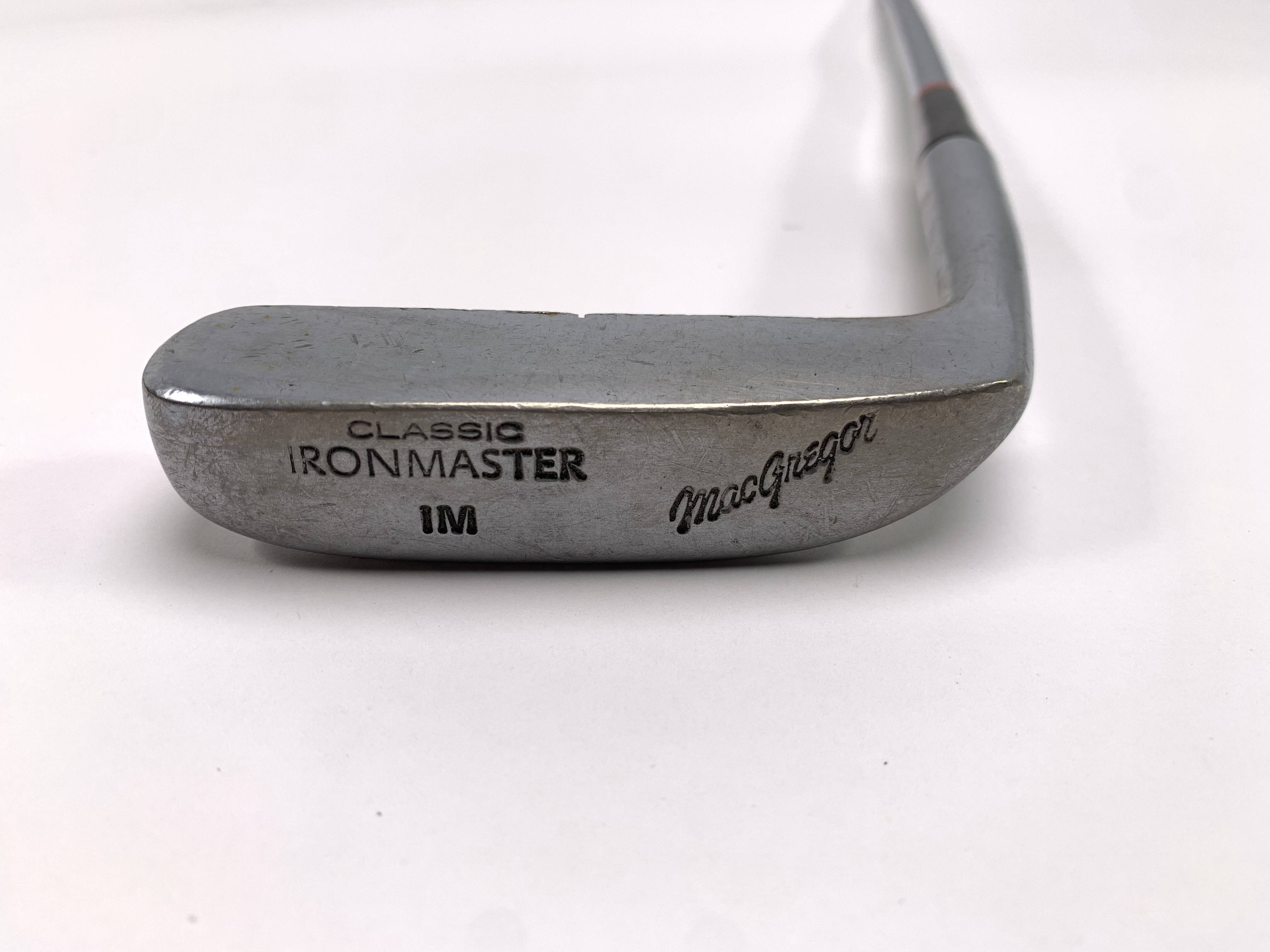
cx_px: 635
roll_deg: -2.4
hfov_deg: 67.3
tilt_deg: -32.8
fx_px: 954
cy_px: 476
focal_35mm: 26
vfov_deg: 53.1
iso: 25
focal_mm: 4.25
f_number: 1.8
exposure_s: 1/194
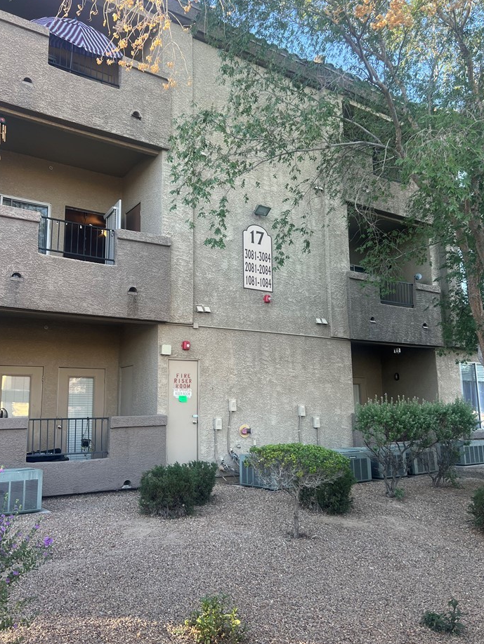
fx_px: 540
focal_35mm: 29
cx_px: 238
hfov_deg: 48.2
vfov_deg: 61.6
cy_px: 317
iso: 40
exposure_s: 1/183
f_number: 1.5
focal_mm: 5.7
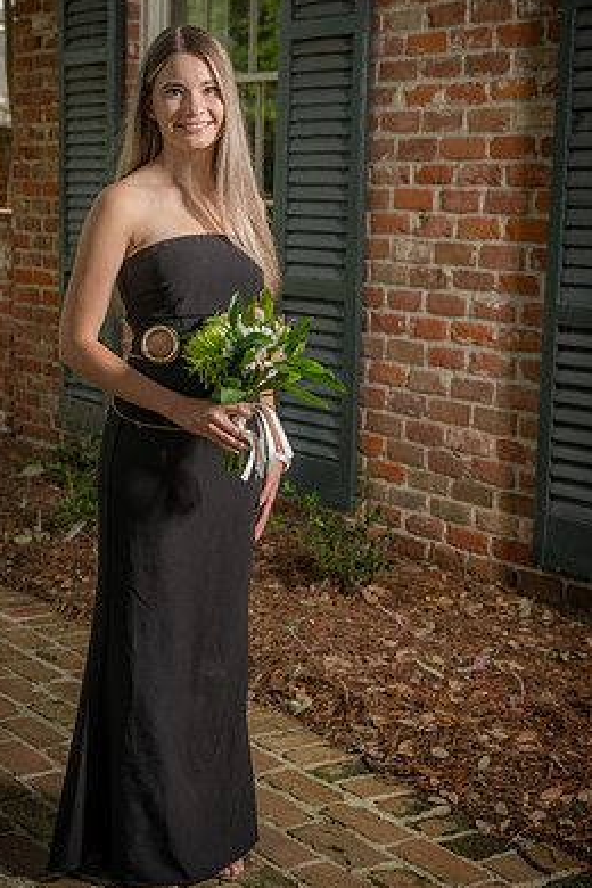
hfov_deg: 22.6
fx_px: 1480
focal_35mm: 60
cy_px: 428
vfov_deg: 33.4
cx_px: 262
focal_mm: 52
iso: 100
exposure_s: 1/160
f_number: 5.6
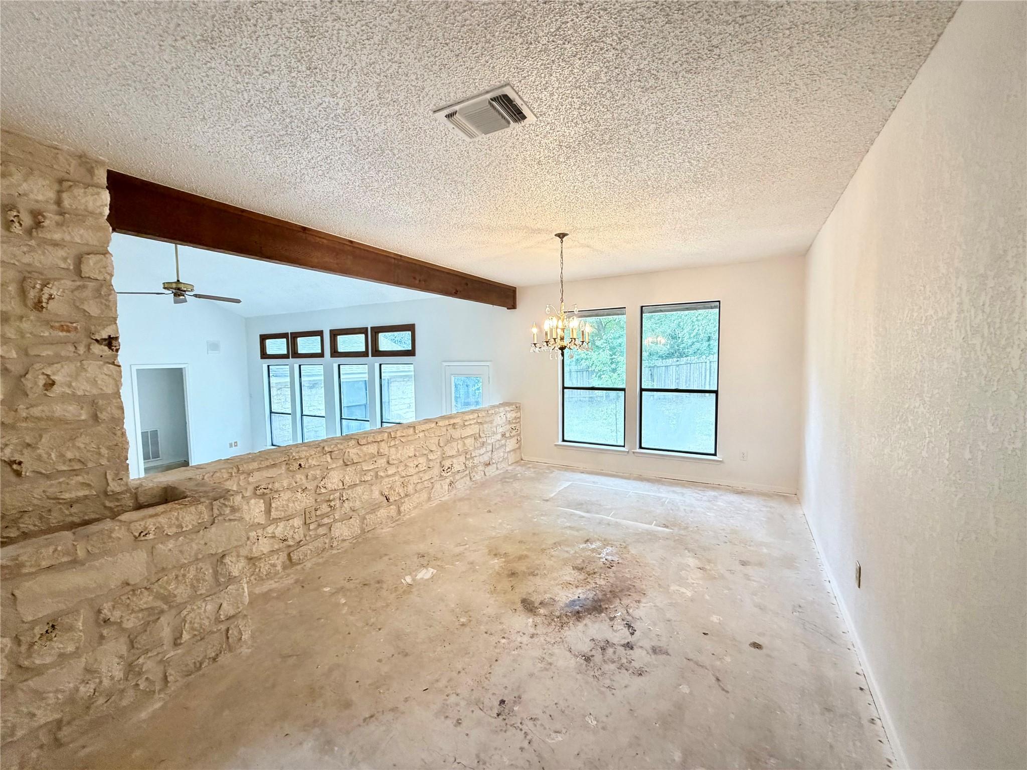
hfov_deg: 102.1
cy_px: 385
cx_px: 514
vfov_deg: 85.7
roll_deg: +0.7
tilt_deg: -3.7
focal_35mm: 14
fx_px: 415
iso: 320
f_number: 2.2
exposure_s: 1/60
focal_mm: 2.22
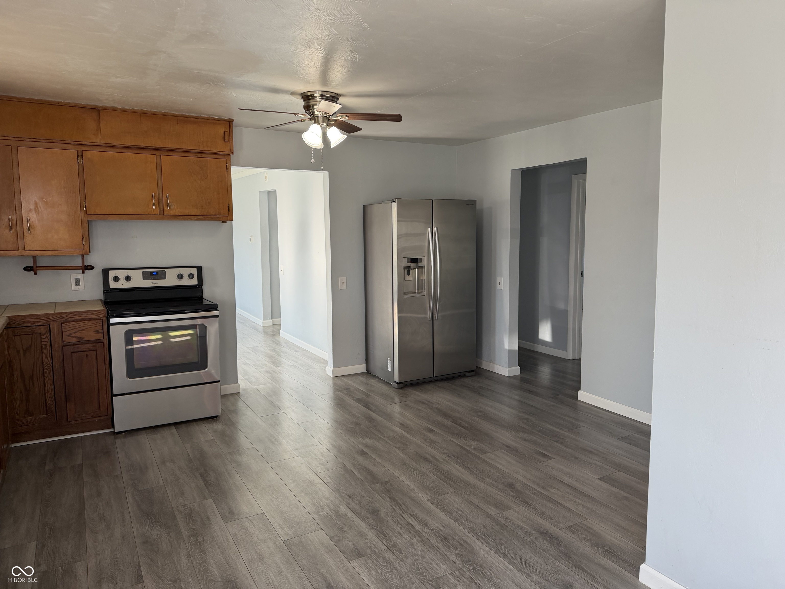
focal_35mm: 24
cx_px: 392
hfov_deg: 71.6
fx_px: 544
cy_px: 294
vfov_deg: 56.8
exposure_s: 1/120
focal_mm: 6.76
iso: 160
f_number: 1.78
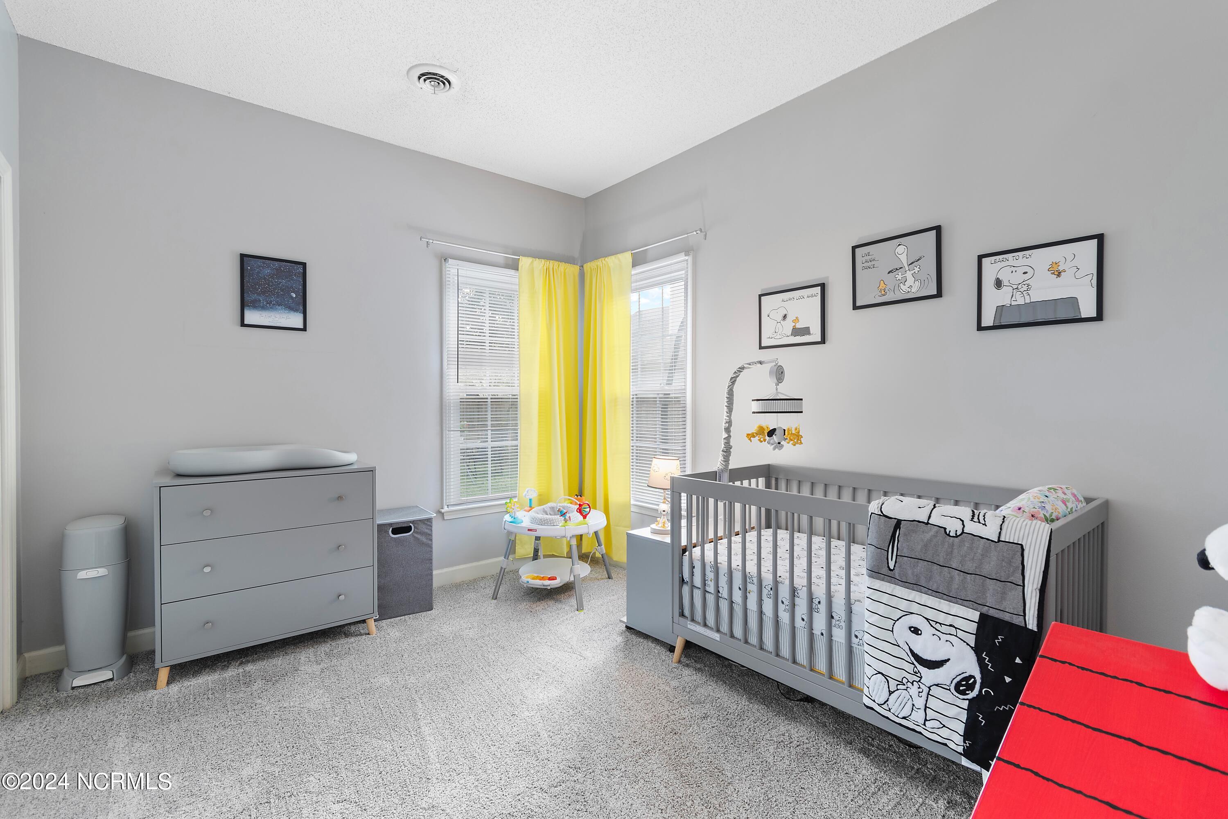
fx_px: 512
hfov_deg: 100.4
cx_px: 614
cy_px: 410
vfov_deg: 77.3
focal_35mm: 15
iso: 100
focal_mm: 10
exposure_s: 1/3
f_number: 4.5
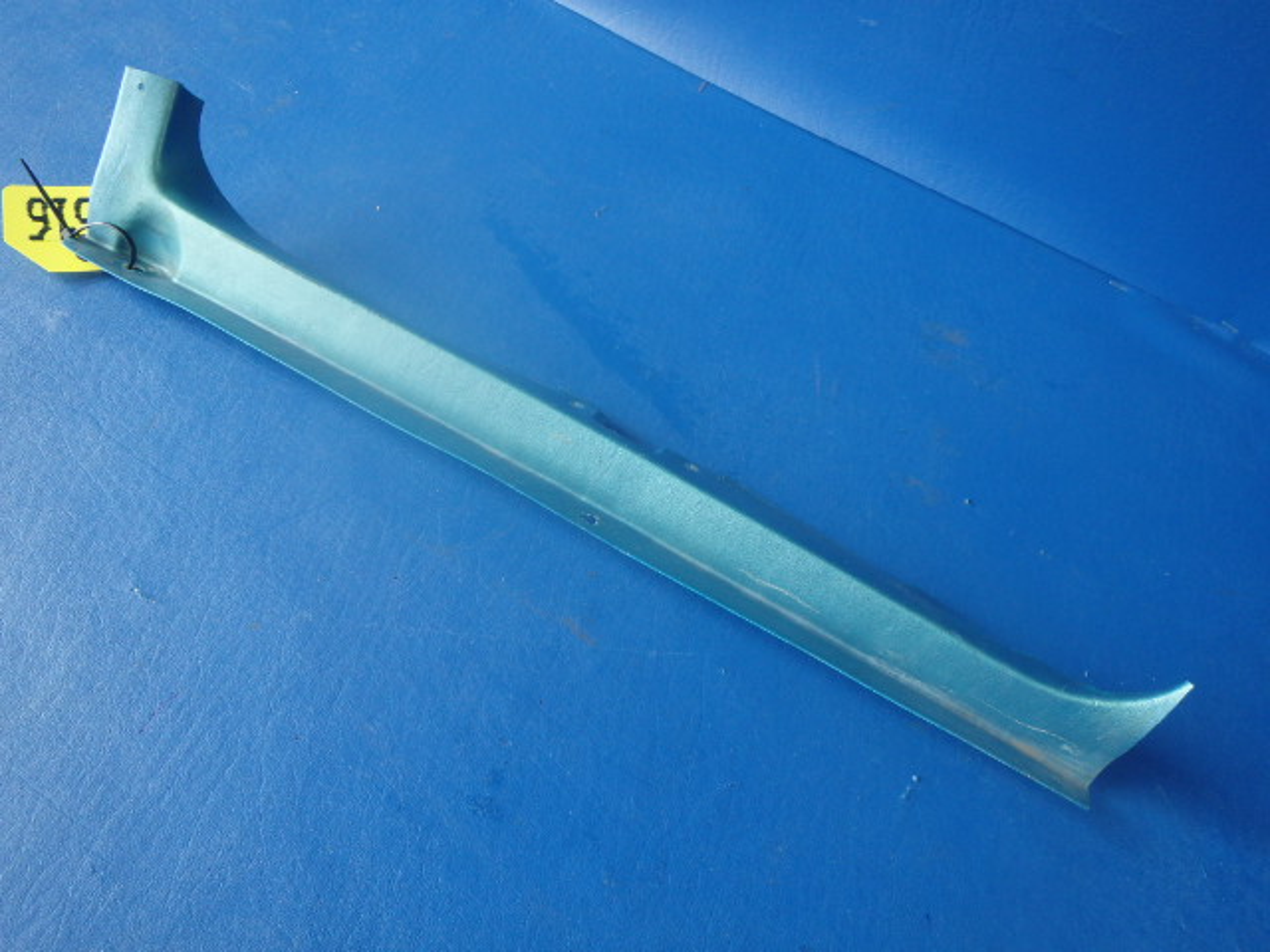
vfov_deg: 49.7
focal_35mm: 28
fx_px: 1027
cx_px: 635
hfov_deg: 63.4
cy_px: 476
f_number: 3.9
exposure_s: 1/50
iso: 200
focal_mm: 5
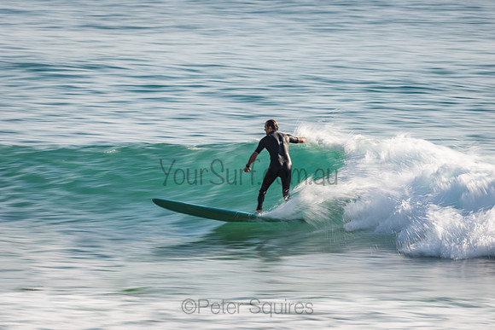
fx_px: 6876
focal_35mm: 500
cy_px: 165
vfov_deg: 2.8
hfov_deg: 4.1
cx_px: 248
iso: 31
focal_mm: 500
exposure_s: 1/20
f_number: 13
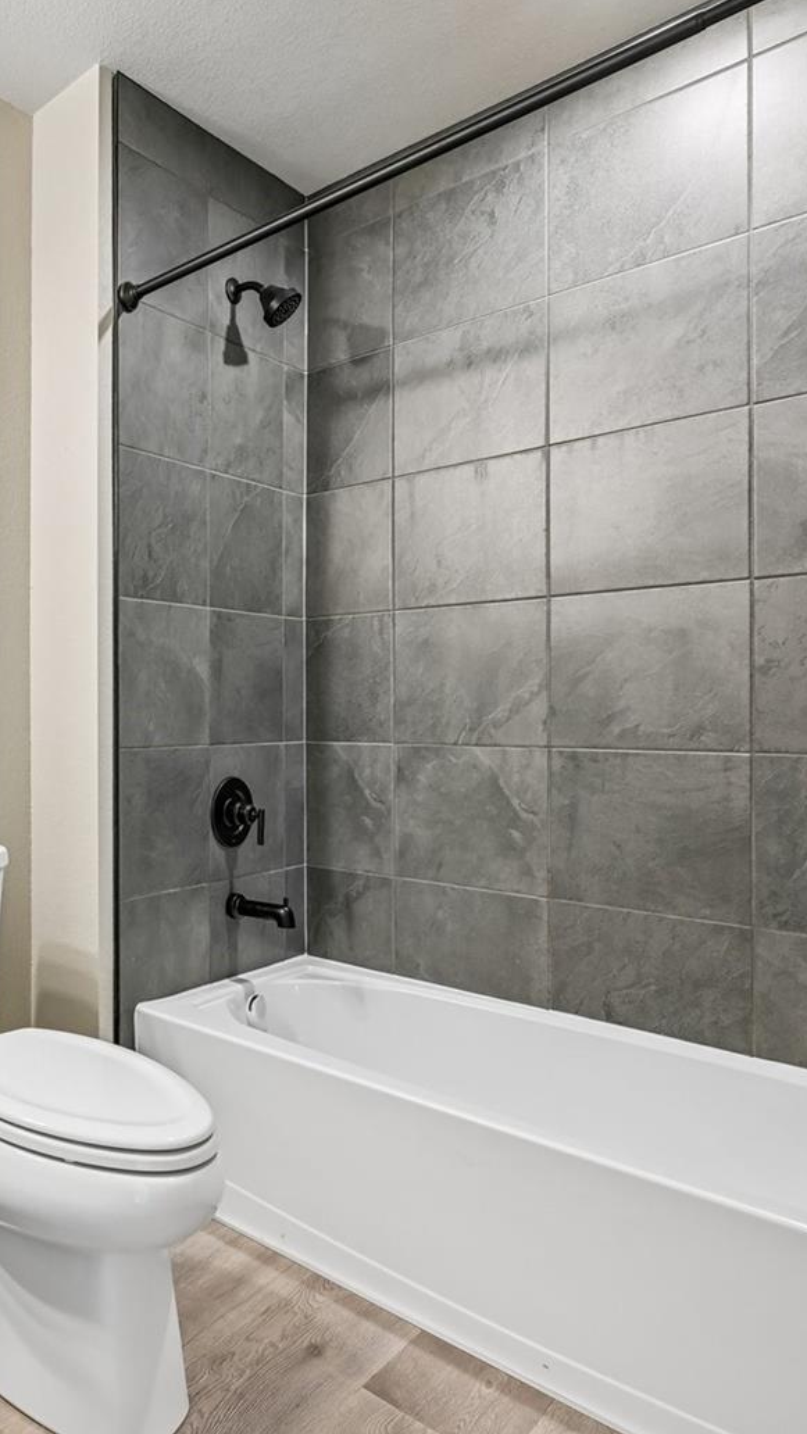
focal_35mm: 23
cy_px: 697
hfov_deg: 40.0
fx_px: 875
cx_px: -86
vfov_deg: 78.7
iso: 400
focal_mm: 14
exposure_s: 1/4
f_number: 9
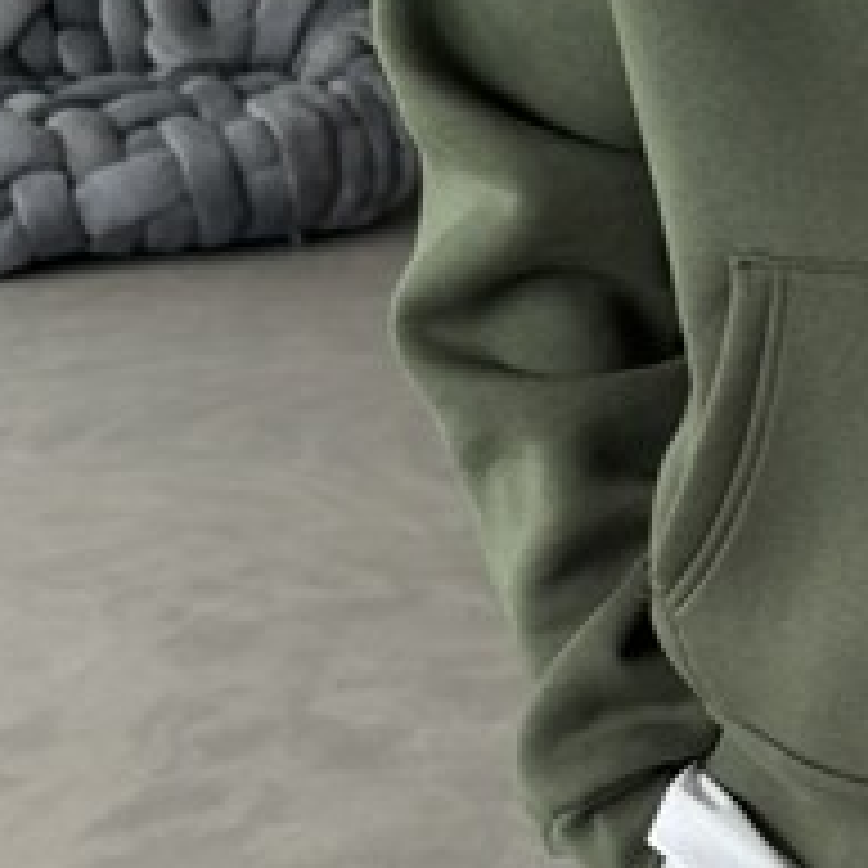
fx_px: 2496
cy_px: 801
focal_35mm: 88
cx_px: 1111
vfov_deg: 19.3
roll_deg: -0.2
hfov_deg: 18.4
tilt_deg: -23.3
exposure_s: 1/121
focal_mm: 6.76
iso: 64
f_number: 1.78
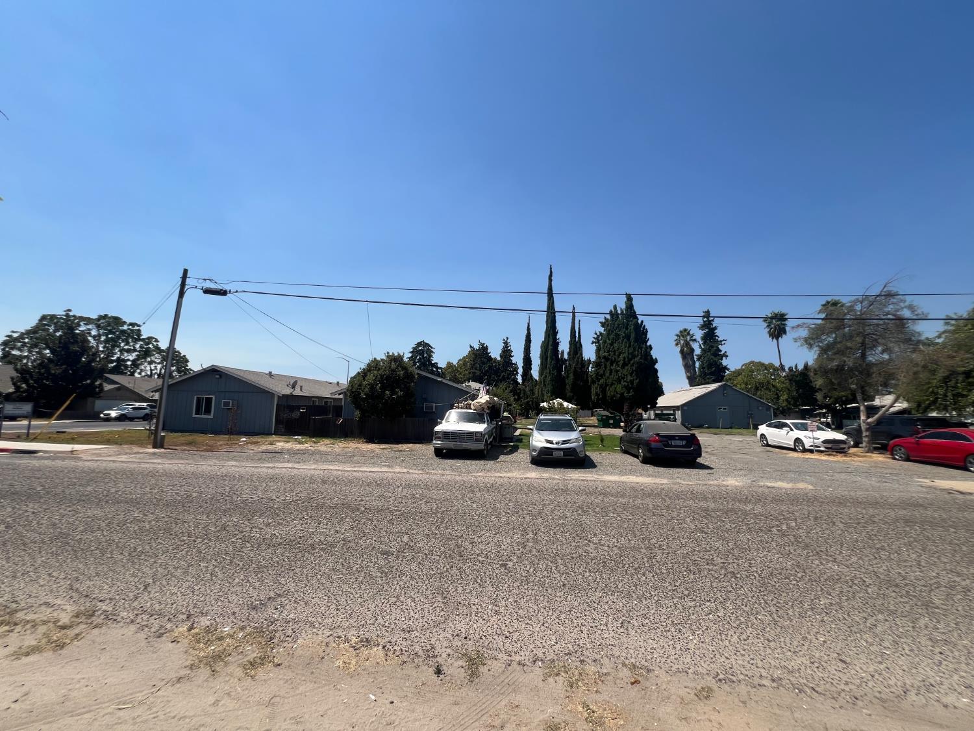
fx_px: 366
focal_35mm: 13
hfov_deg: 106.2
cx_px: 487
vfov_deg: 89.9
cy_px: 366
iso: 32
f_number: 1.8
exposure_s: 1/2053
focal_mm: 1.57
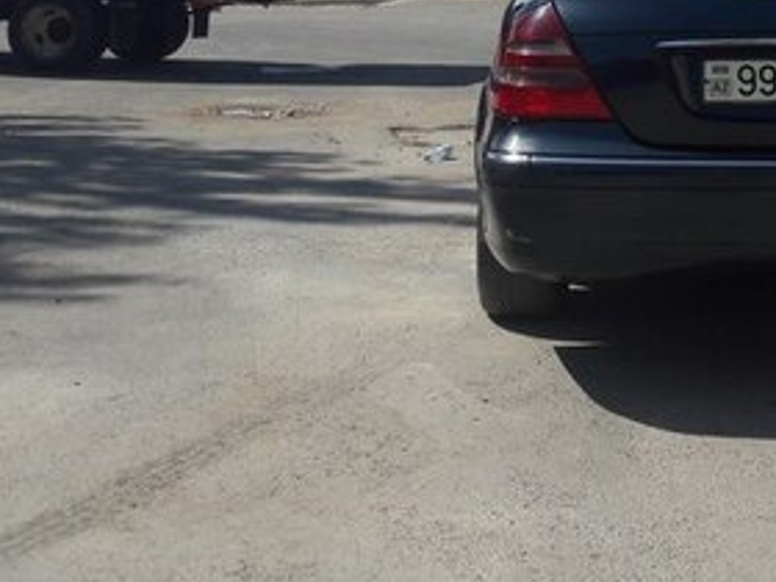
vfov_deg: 21.2
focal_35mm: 66
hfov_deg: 27.8
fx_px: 1480
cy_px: -57
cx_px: 759
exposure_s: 1/2198
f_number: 1.9
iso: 40
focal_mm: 3.7
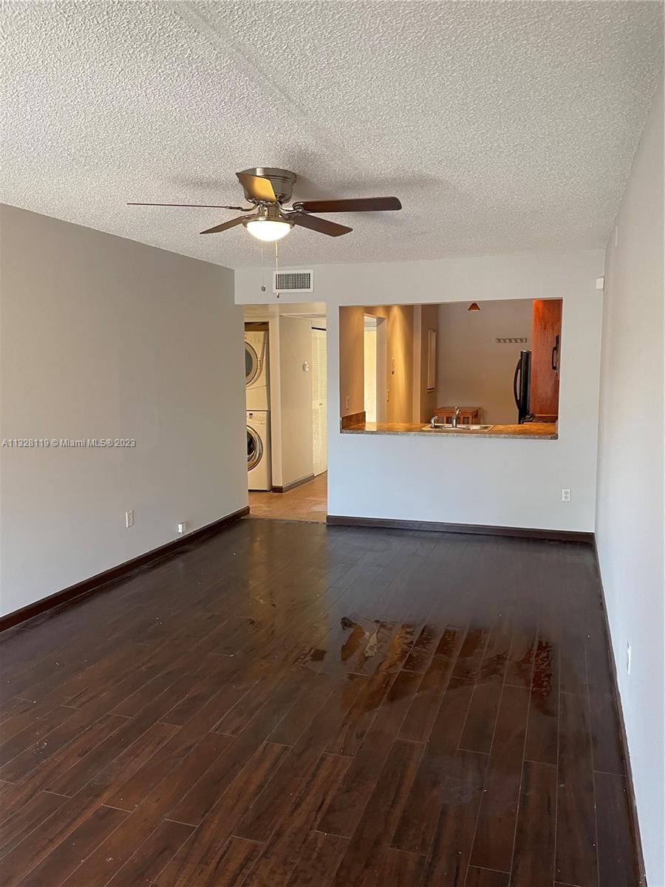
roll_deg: +1.6
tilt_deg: -5.4
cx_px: 332
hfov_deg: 53.1
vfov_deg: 67.3
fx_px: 666
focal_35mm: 26
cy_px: 444
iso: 200
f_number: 1.6
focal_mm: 4.2
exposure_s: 1/60
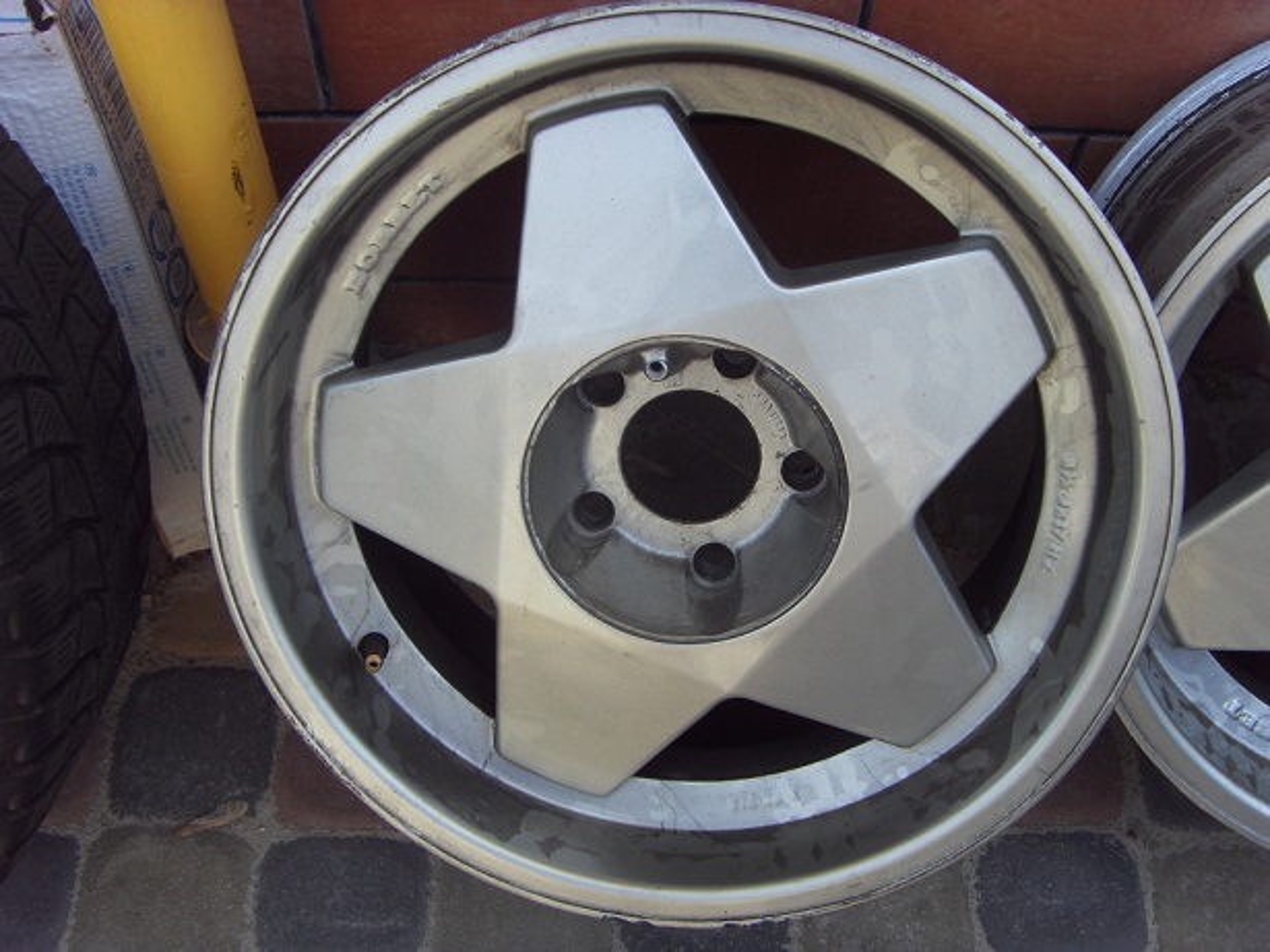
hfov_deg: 47.9
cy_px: 476
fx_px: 1431
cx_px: 635
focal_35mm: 39
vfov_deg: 36.8
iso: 80
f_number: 3.5
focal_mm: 6.6
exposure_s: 1/250
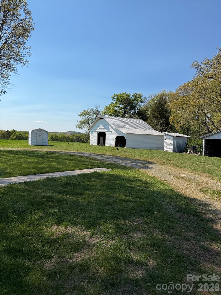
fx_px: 204
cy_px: 148
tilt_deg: -3.9
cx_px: 110
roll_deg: -2.8
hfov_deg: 56.8
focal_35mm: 24
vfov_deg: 71.6
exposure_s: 1/6173
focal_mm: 6.76
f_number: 1.78
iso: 80
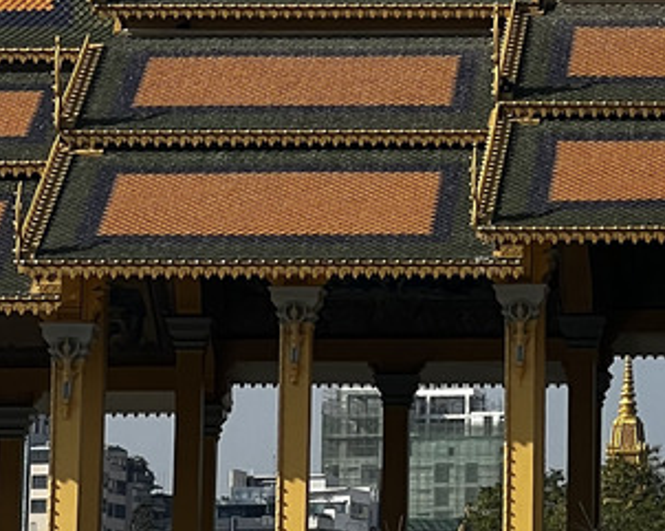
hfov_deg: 6.4
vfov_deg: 5.2
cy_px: -51
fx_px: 5879
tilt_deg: +9.6
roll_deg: +0.0
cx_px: 971
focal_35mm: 299
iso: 32
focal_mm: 9
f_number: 2.8
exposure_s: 1/889
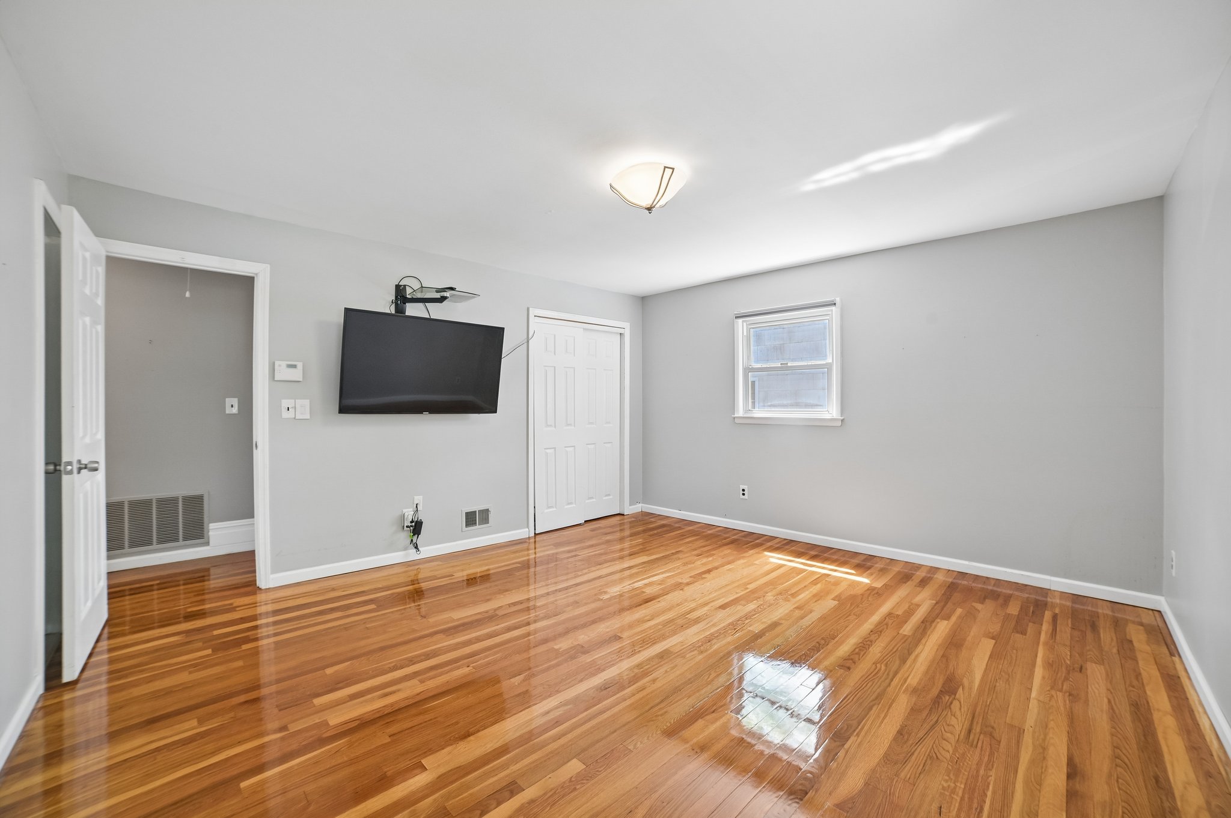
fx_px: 478
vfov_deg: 81.1
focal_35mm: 14
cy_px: 409
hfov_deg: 104.3
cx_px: 616
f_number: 8
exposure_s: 1/50
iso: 800
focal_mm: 14
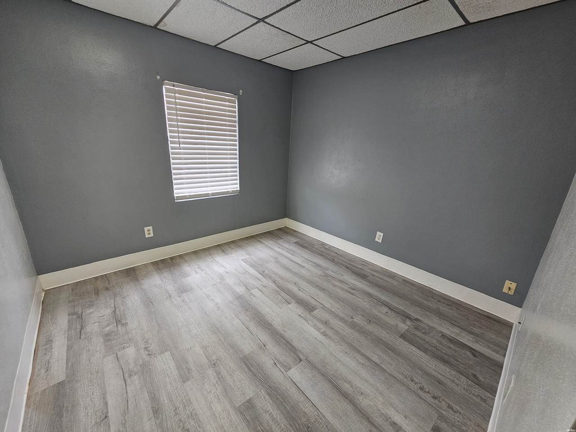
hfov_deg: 106.2
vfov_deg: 89.9
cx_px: 288
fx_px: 216
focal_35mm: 13
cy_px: 216
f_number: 2.2
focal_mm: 2.2
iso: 80
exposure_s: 1/60
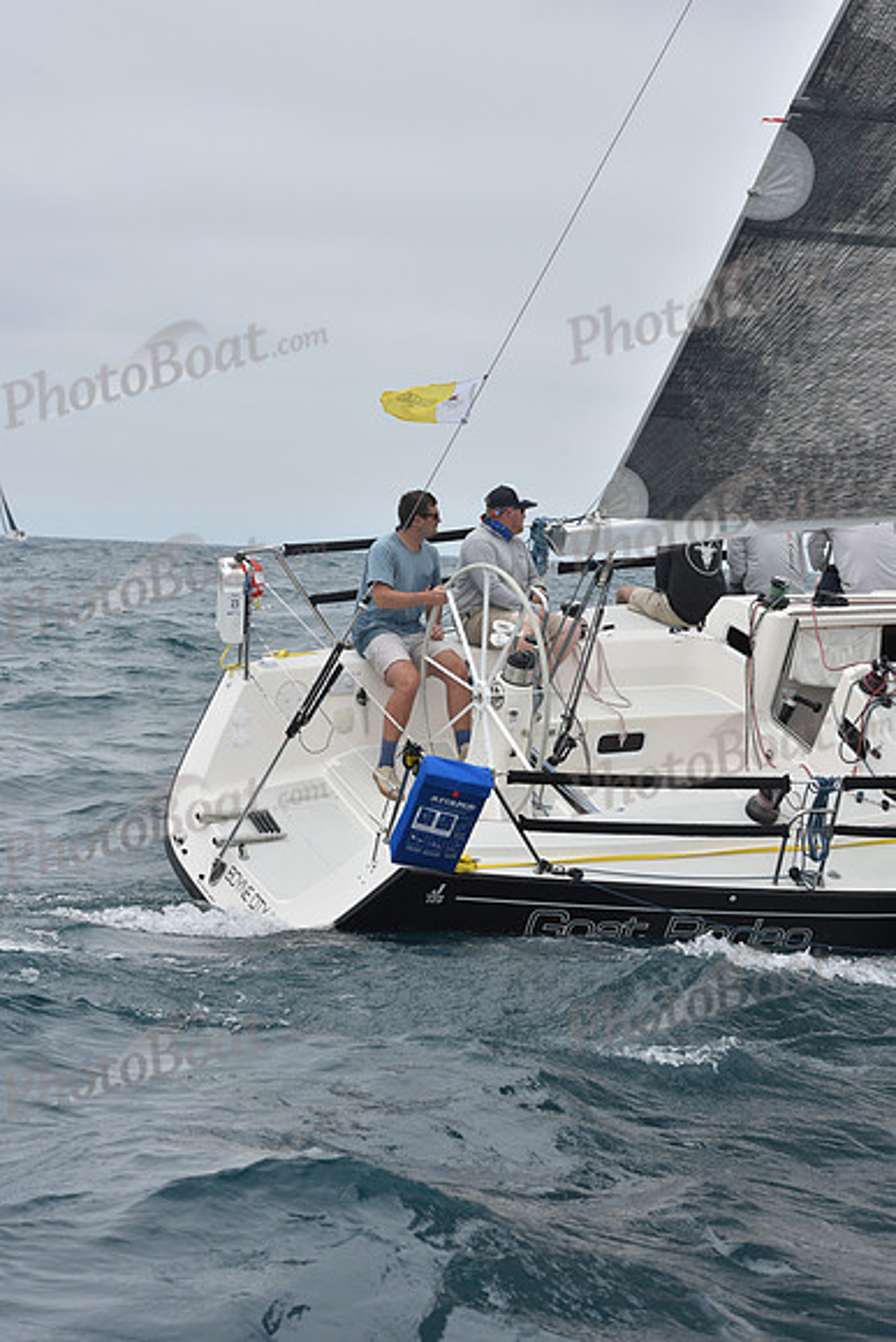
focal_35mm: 86
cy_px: 671
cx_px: 448
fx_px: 3209
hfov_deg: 15.9
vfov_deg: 23.6
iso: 250
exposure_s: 1/800
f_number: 9
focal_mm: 86
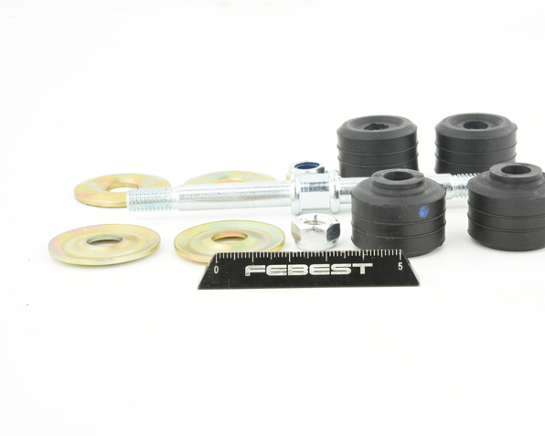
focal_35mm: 68
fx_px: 1097
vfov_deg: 22.5
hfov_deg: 27.9
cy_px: 218
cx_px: 312
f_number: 29
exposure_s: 1/2.5
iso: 100
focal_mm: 60
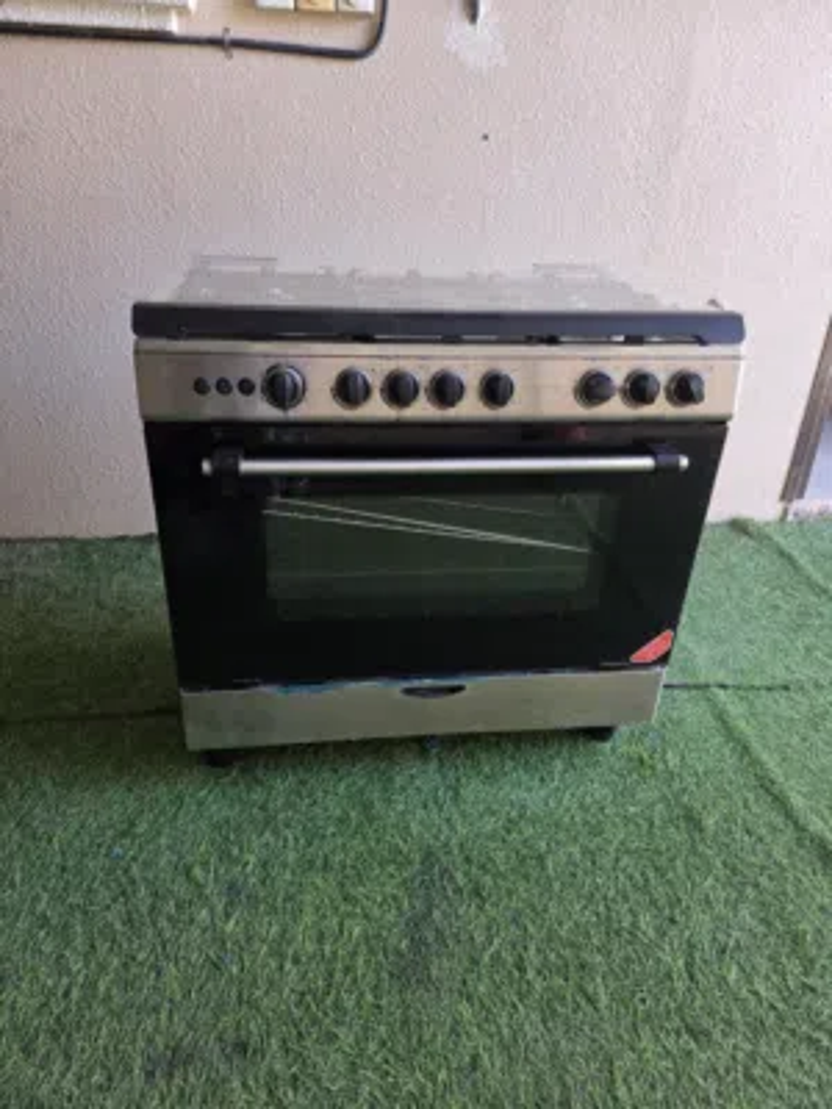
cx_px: 416
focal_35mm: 23
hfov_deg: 58.9
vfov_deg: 73.9
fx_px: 737
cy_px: 554
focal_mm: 6.25
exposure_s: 1/180
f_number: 1.7
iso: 80
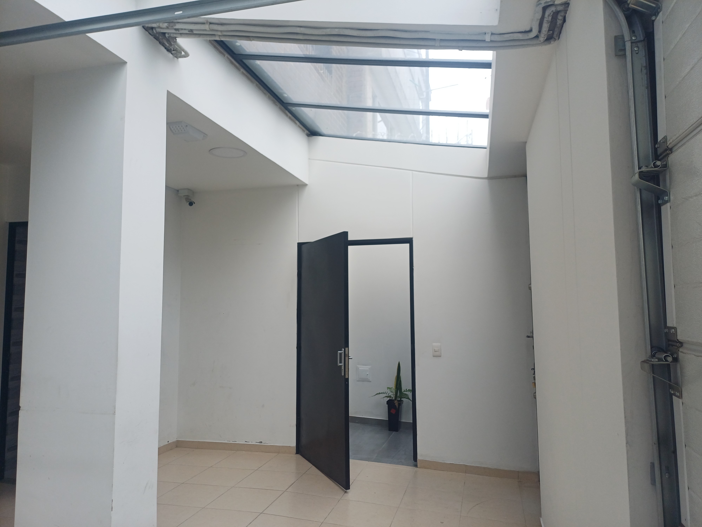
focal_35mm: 25
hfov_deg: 69.4
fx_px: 507
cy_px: 264
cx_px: 351
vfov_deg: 54.9
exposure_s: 1/284
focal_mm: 4.65
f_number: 1.8
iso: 50
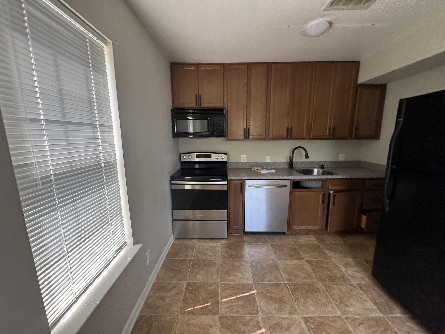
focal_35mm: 14
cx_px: 222
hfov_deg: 102.1
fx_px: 180
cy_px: 167
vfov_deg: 85.7
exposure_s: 1/99
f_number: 2.2
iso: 160
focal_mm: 2.22
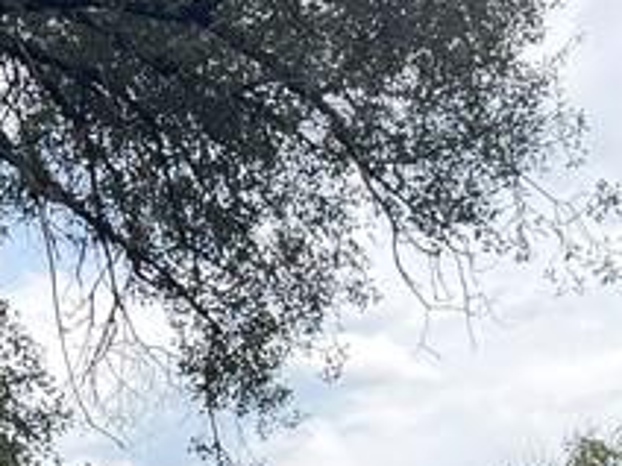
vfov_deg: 11.8
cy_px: 835
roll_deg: -0.2
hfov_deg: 16.9
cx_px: 135
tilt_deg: +4.9
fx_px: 2084
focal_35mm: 116
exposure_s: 1/1689
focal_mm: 6.76
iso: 100
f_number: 1.78
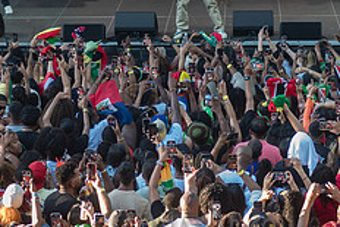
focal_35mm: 200
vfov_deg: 6.8
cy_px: -18
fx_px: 1890
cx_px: 221
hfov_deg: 10.3
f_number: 3.5
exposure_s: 1/250
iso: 800
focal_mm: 80
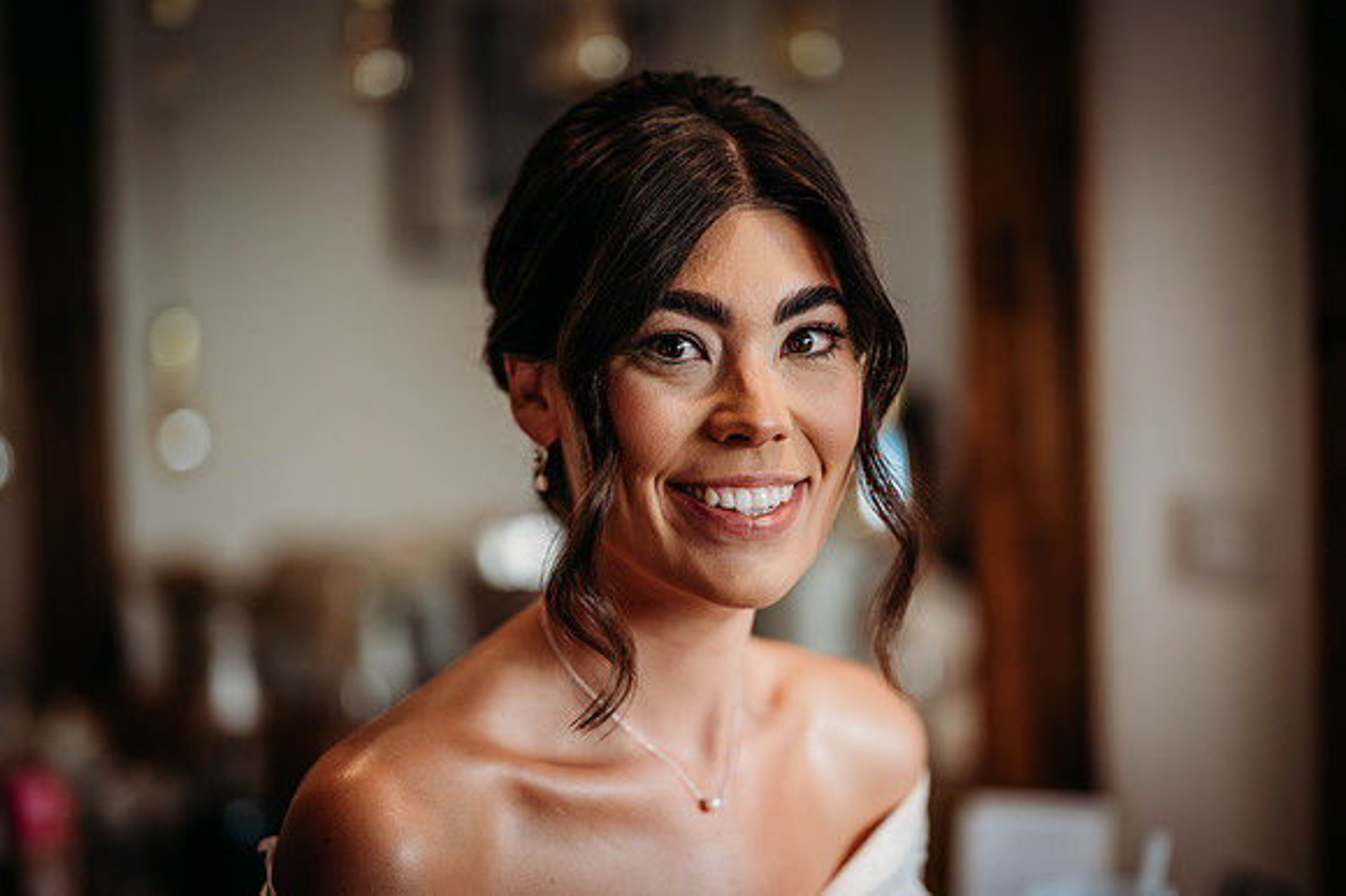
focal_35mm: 85
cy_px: 448
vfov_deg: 16.1
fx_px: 3176
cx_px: 673
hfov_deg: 23.9
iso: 140
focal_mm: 85
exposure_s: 1/200
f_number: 1.8
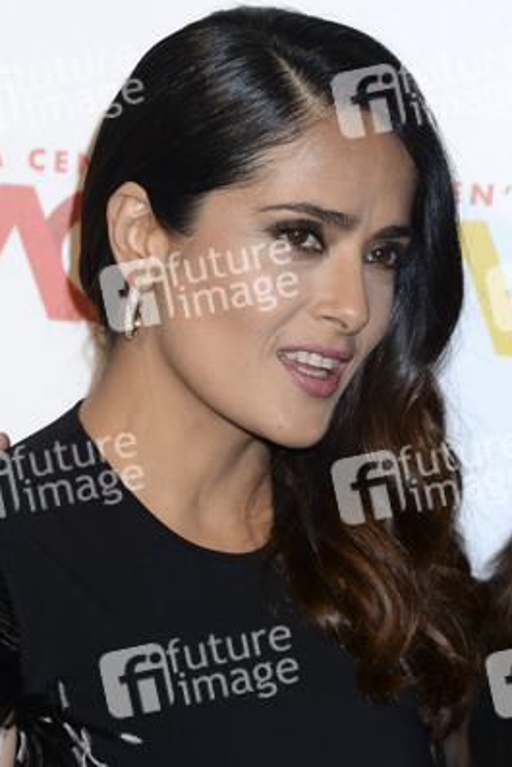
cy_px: 383
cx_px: 256
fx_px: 2899
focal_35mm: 136
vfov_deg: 15.1
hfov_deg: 10.1
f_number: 7.1
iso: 500
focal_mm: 135
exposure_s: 1/250
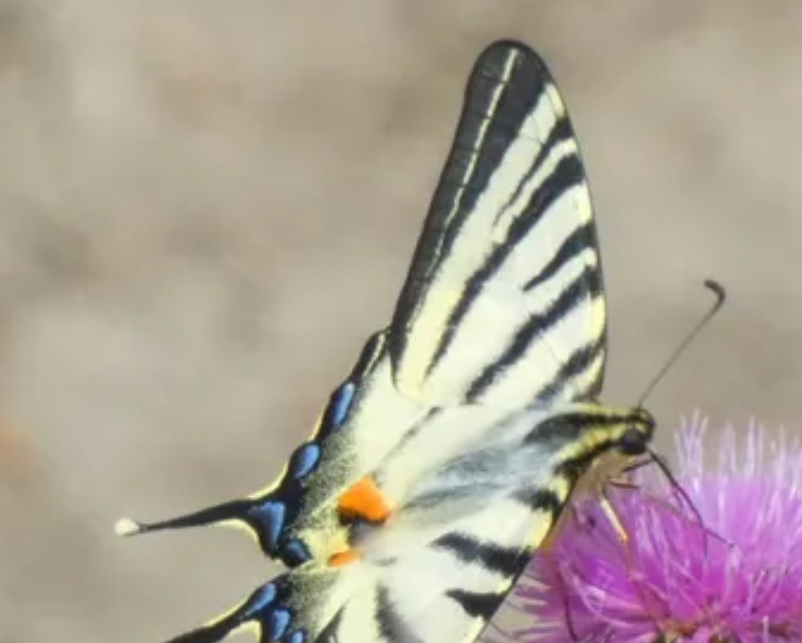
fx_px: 26410
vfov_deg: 1.4
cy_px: 491
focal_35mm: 1112
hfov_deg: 1.7
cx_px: 521
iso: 80
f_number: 5.6
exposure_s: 1/250
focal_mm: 107.6
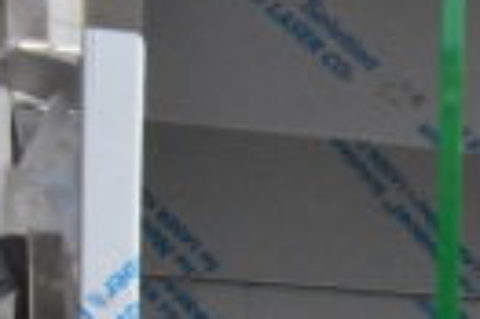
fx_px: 1678
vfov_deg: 9.8
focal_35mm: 126
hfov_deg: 13.8
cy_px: 724
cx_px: 956
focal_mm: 18
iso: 6400
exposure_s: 1/2500
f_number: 22
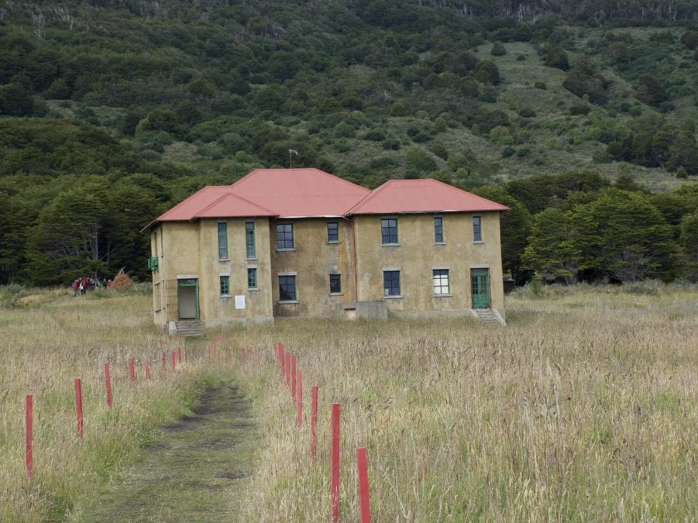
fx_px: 1653
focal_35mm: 82
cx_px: 356
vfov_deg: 18.0
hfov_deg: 23.8
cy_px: 260
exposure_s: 1/320
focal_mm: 50
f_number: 9
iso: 200
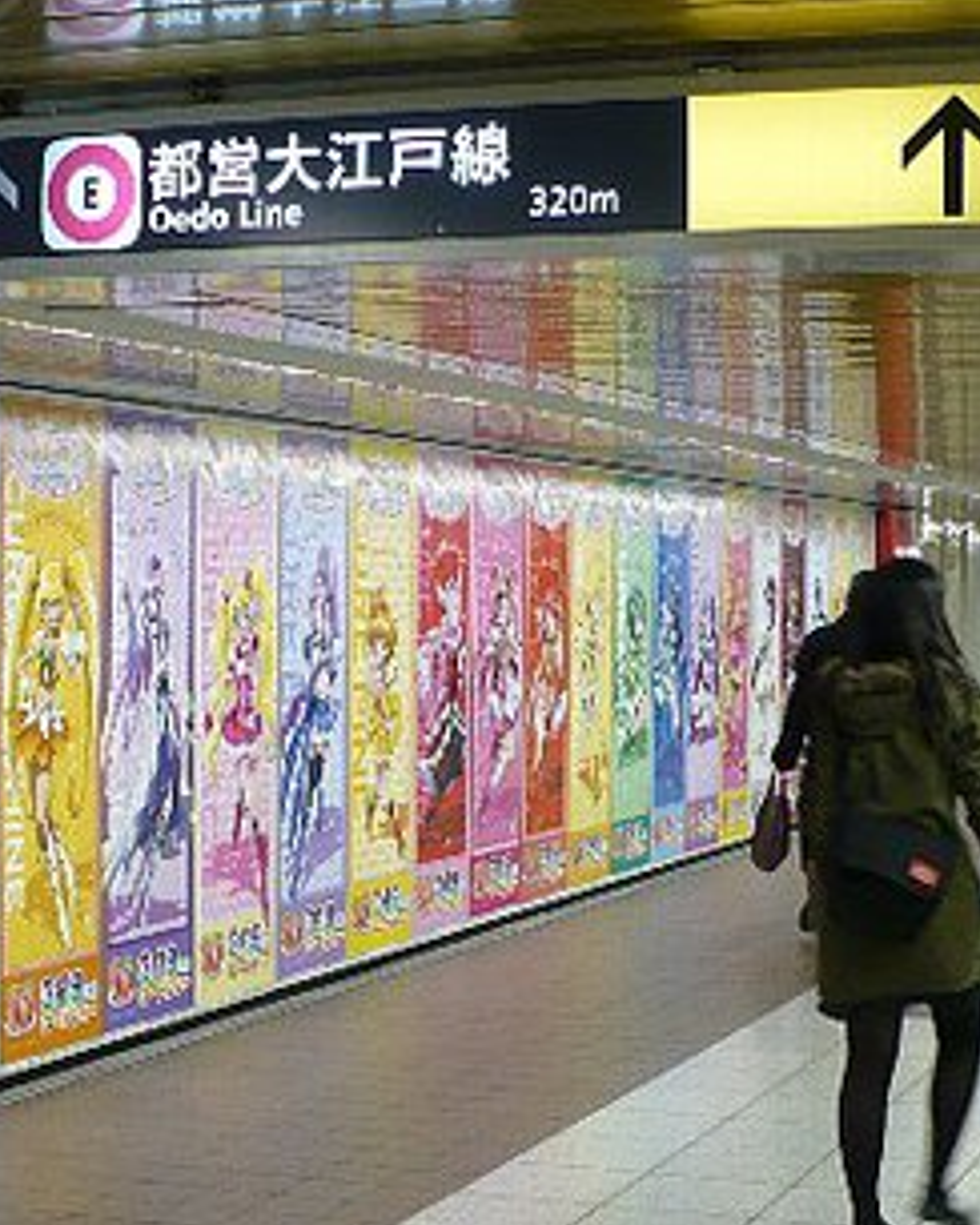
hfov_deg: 21.6
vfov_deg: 26.7
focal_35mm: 71
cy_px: 747
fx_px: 2574
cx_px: 522
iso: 160
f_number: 2.8
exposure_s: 1/30
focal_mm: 6.1
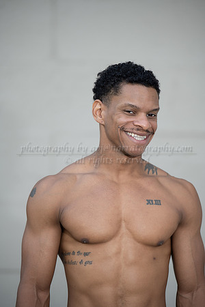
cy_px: 154
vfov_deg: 15.2
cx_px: 102
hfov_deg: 10.2
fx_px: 1153
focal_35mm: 135
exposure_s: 1/800
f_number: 2.8
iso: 200
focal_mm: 135
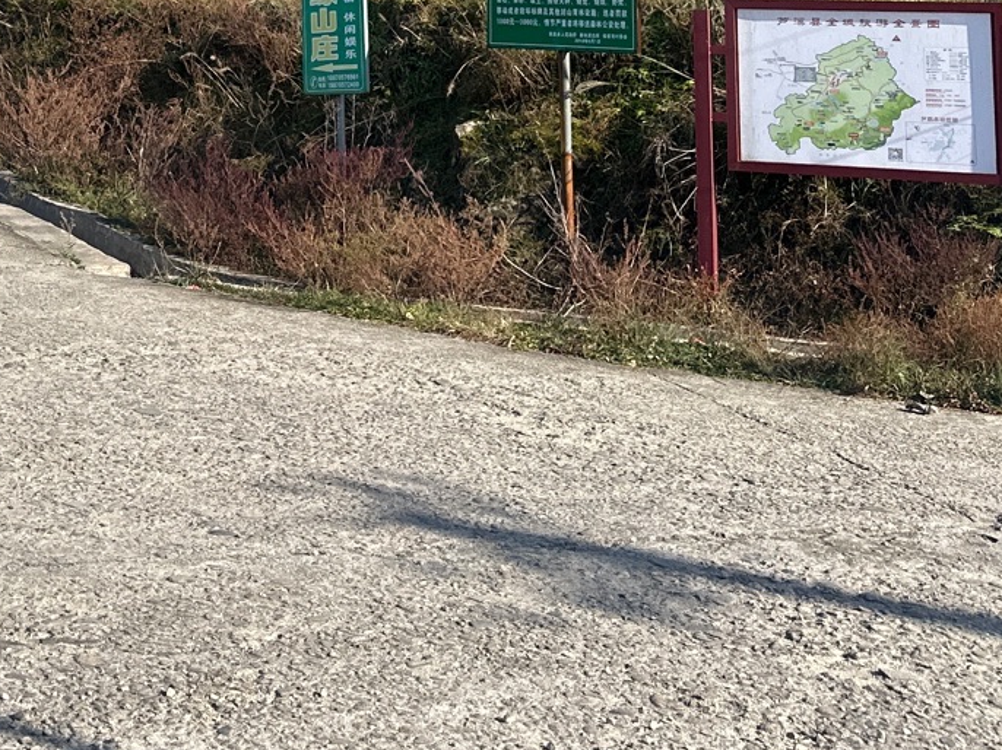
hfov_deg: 26.4
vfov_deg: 19.1
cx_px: 13
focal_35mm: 70
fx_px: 2026
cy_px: -287
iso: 80
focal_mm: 6.86
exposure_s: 1/3247
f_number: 1.78
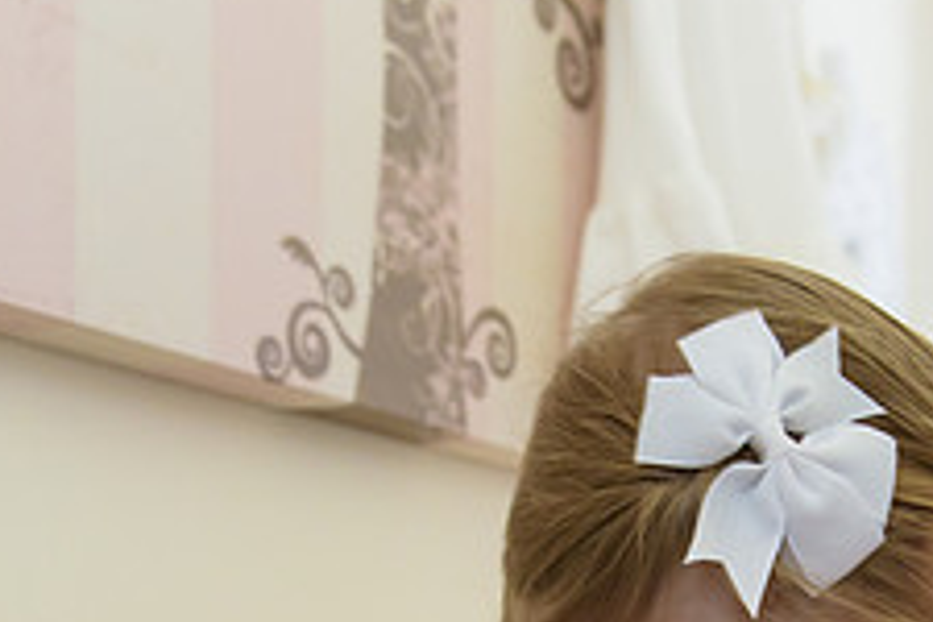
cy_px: 740
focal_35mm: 62
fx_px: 1607
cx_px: 614
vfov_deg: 20.5
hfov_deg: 32.1
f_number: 3.2
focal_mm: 24
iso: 1600
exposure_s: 1/125
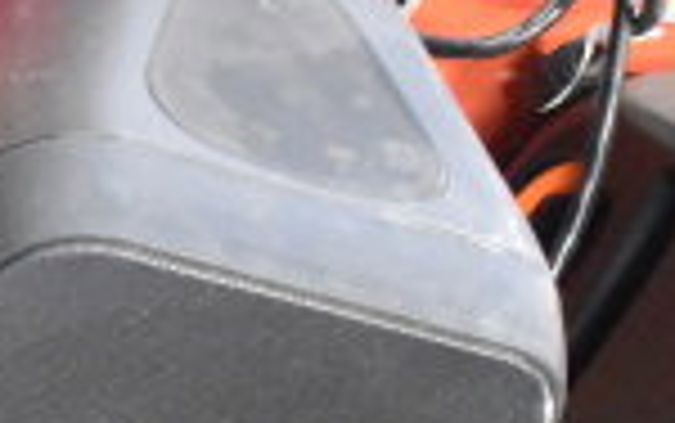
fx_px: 2522
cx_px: -603
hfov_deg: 13.4
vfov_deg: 9.4
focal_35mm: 137
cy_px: 538
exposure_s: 1/40
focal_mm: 22
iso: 9000
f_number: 3.8
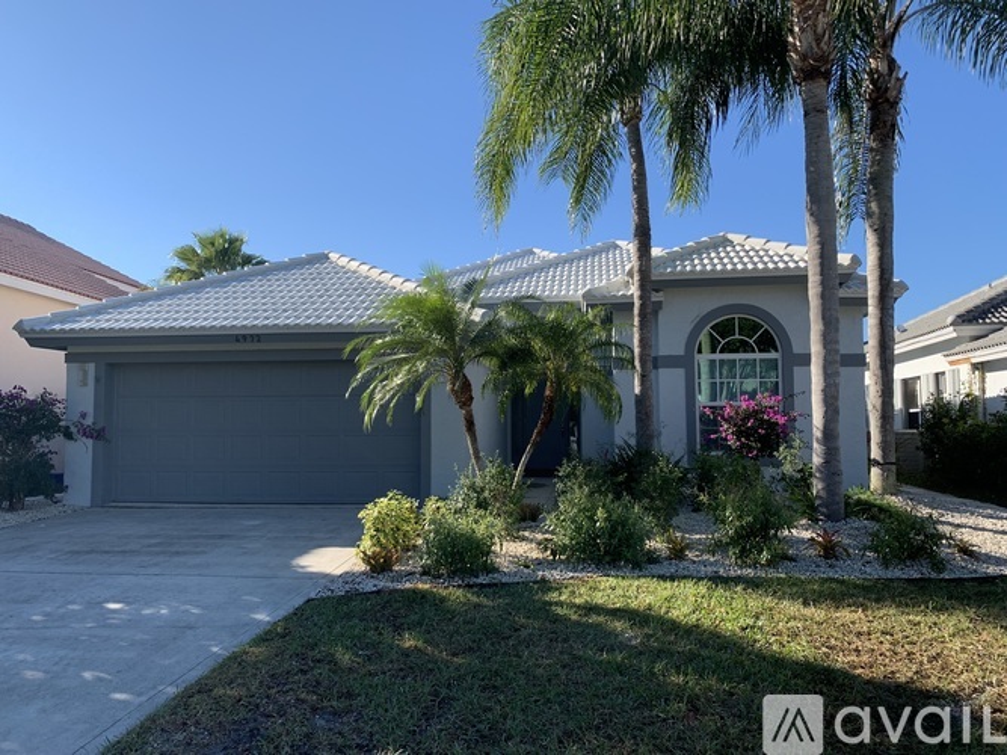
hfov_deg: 67.3
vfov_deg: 53.0
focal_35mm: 26
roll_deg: -1.0
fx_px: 756
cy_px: 378
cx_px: 504
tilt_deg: +6.8
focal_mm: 4.25
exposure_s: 1/1235
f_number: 1.8
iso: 25
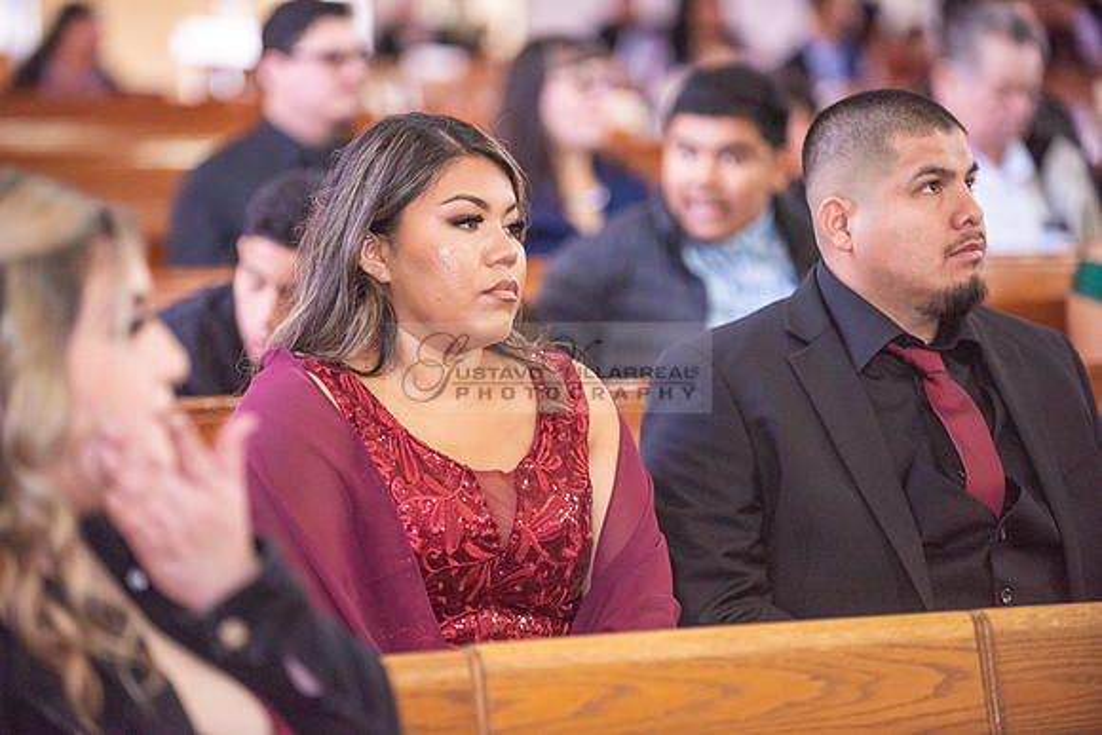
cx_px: 551
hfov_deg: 13.7
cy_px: 368
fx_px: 4593
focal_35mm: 150
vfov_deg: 9.2
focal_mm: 150
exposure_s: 1/250
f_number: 2.8
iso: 2000
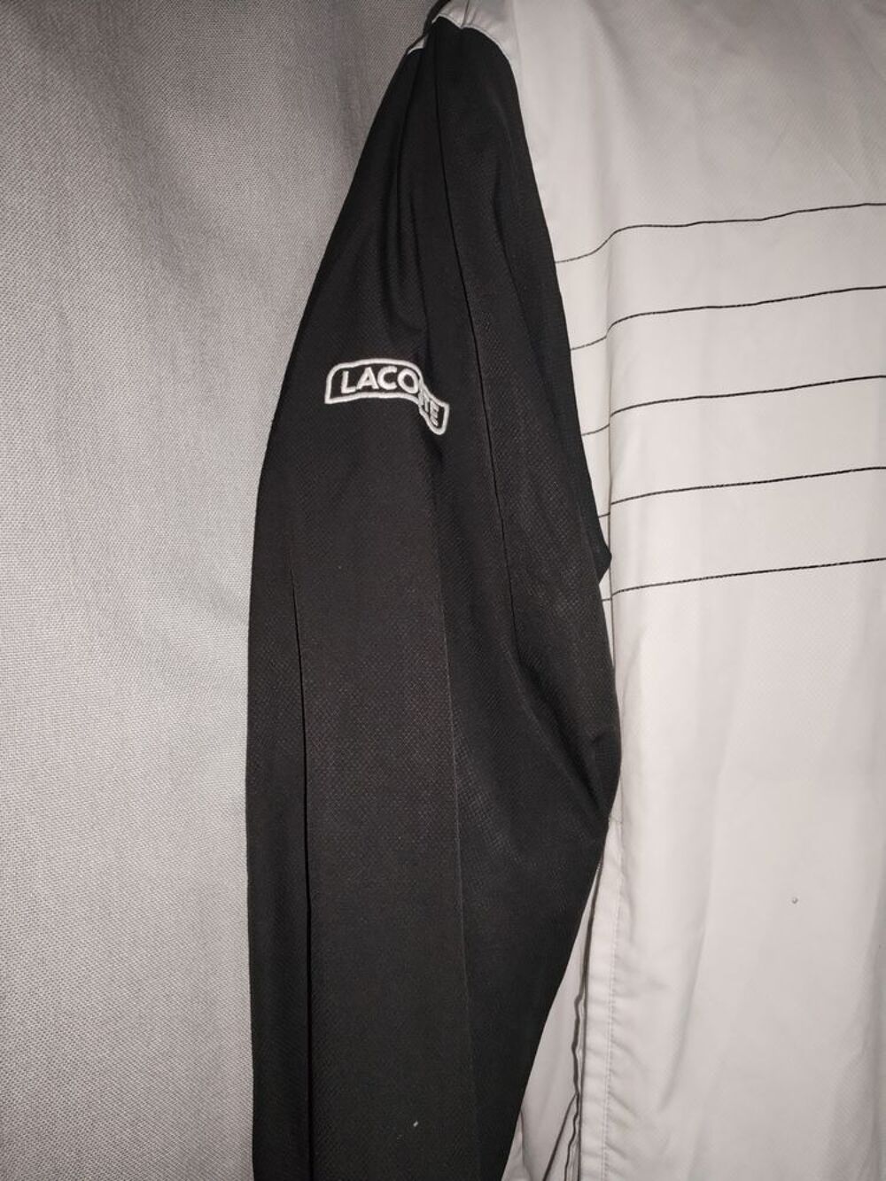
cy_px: 590
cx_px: 443
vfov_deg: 67.3
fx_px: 887
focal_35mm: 26
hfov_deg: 53.1
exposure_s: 1/33.3
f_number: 1.8
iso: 906
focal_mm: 4.75
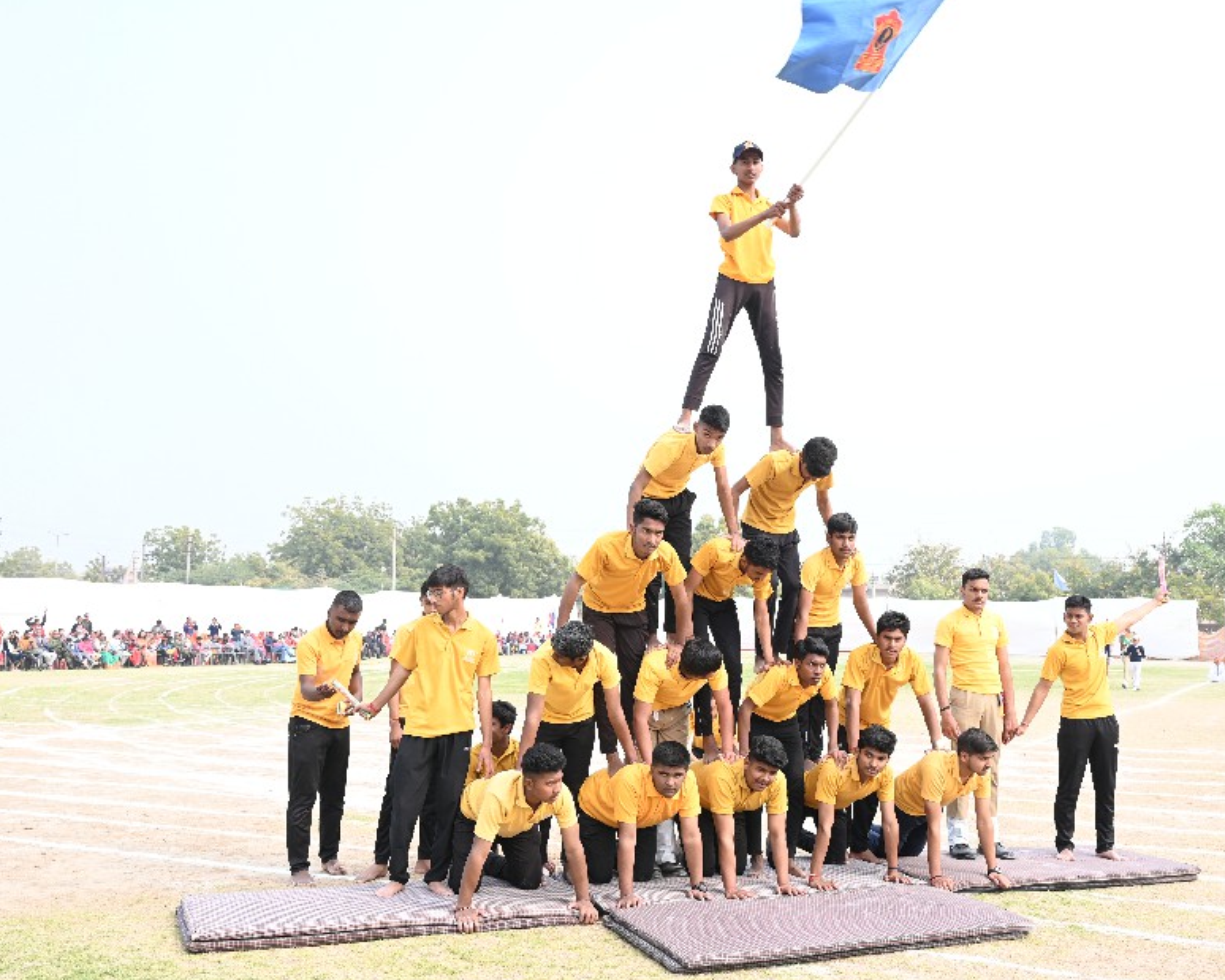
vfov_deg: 41.1
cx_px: 706
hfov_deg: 50.1
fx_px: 1305
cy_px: 520
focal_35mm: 36
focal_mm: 29
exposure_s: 1/200
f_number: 7.1
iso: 200
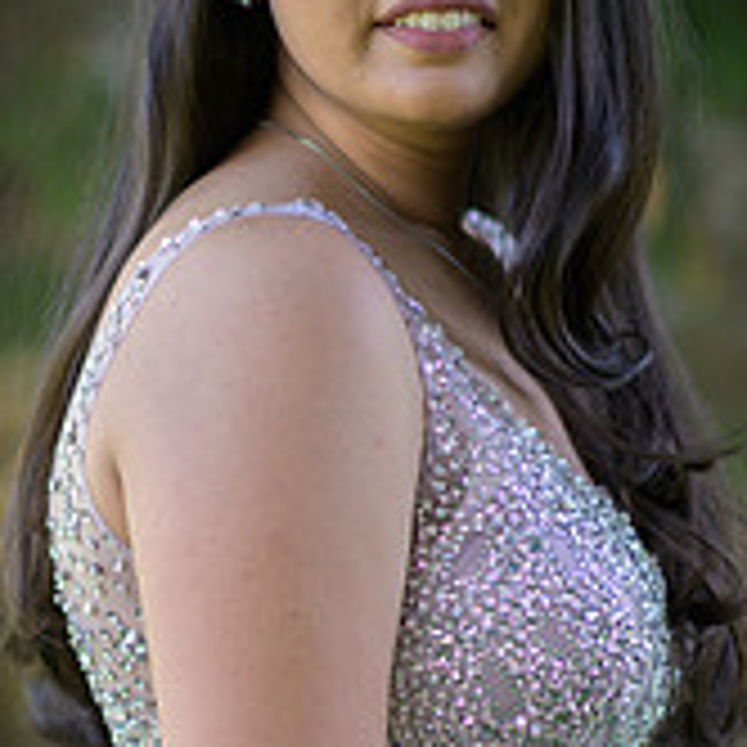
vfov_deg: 8.9
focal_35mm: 196
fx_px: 4785
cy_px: 459
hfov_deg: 8.9
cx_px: 423
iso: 640
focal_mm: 85
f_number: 1.4
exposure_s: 1/2000
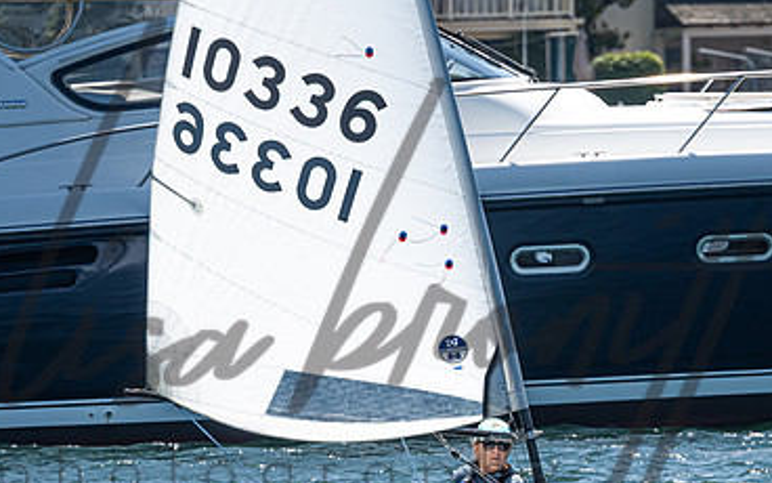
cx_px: 444
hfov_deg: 2.4
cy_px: 440
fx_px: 18557
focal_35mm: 882
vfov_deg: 1.5
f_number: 11
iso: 400
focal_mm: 400
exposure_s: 1/640
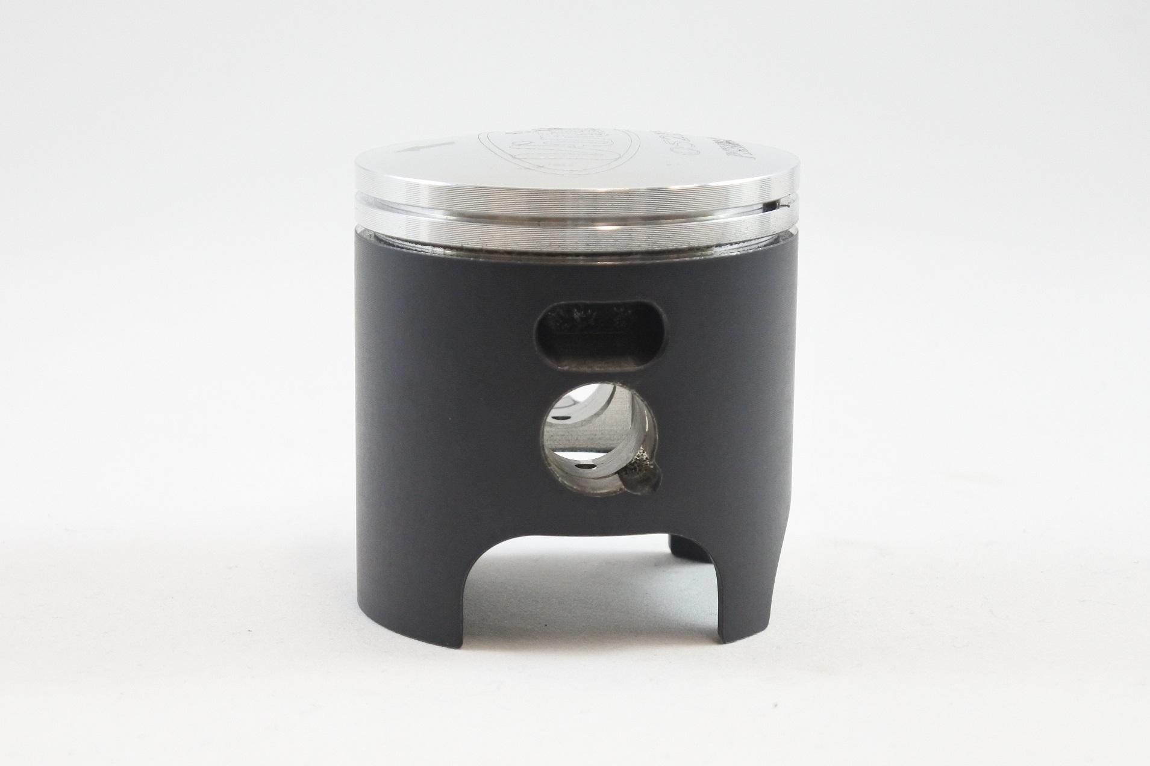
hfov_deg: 32.9
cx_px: 575
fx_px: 1948
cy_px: 383
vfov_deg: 22.3
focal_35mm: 61
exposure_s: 1/125
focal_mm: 22.7
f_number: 5
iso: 800
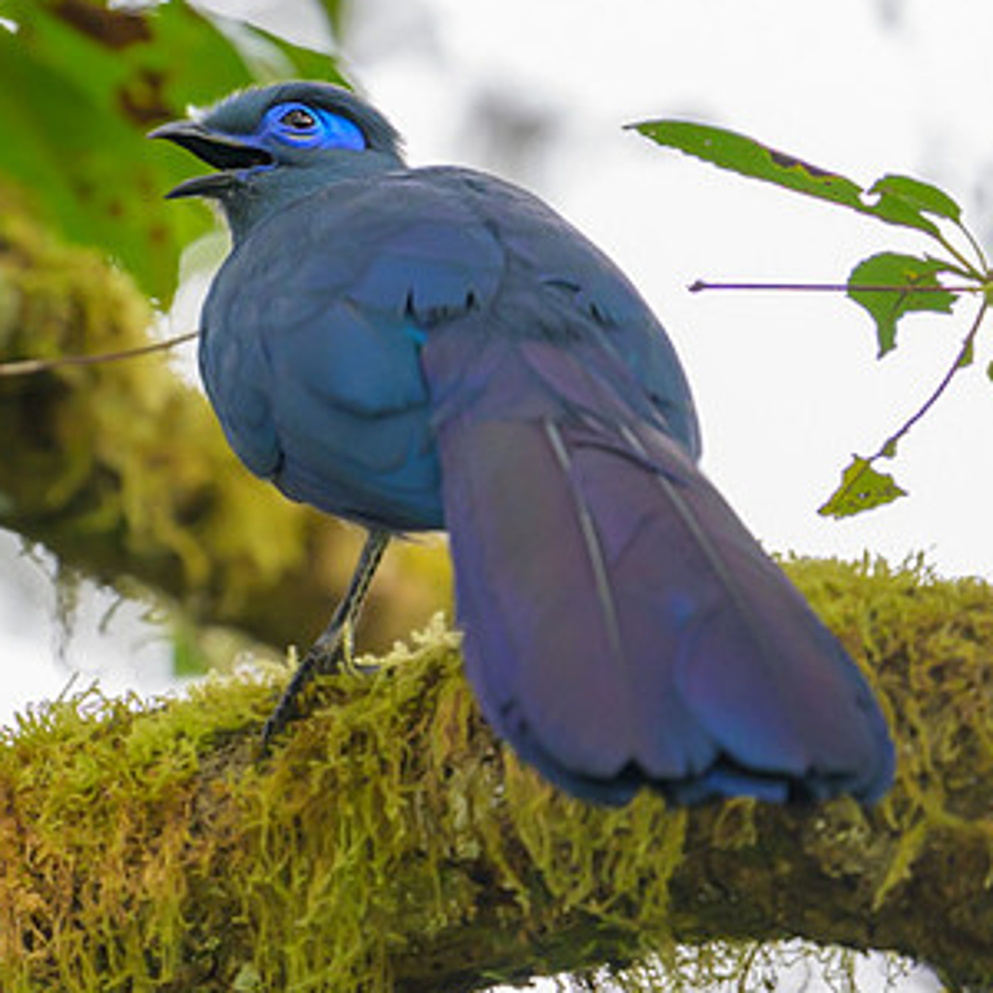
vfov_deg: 1.5
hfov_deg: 1.5
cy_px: 331
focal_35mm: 1175
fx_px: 38134
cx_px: 202
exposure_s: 1/800
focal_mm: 560
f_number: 4
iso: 1250
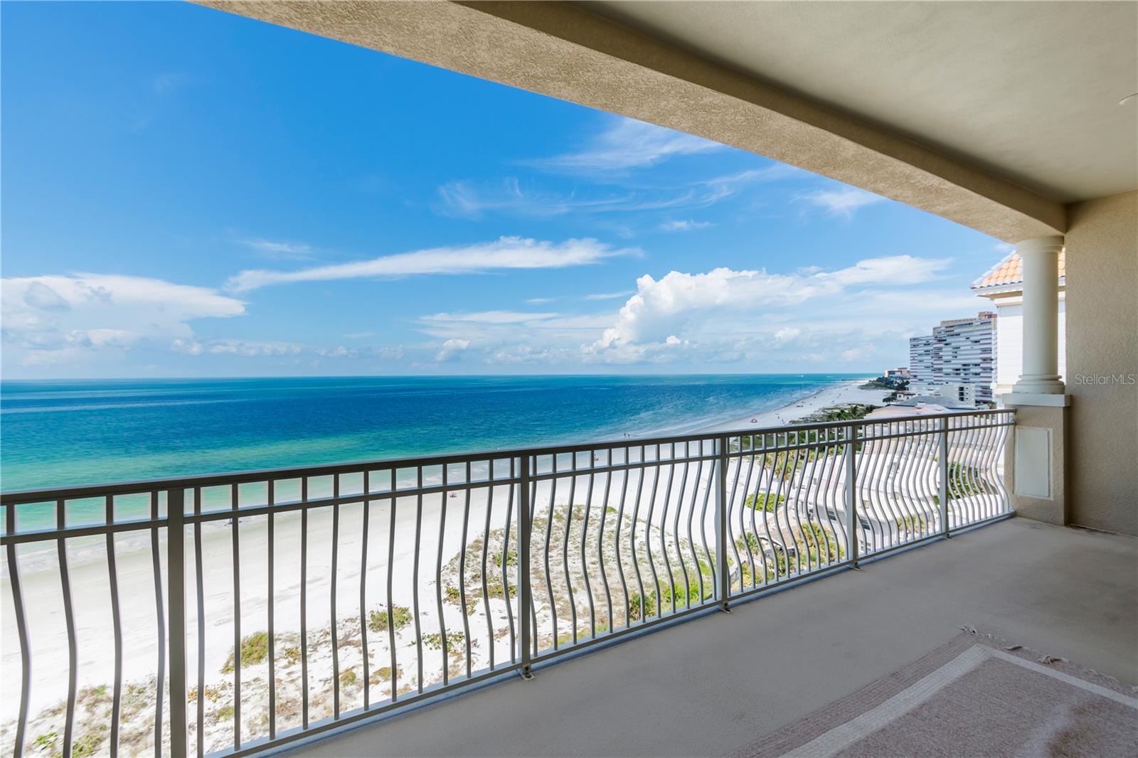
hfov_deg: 77.3
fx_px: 711
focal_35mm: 22
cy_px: 379
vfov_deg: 56.1
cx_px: 569
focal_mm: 15
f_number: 8
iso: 200
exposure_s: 1/3200
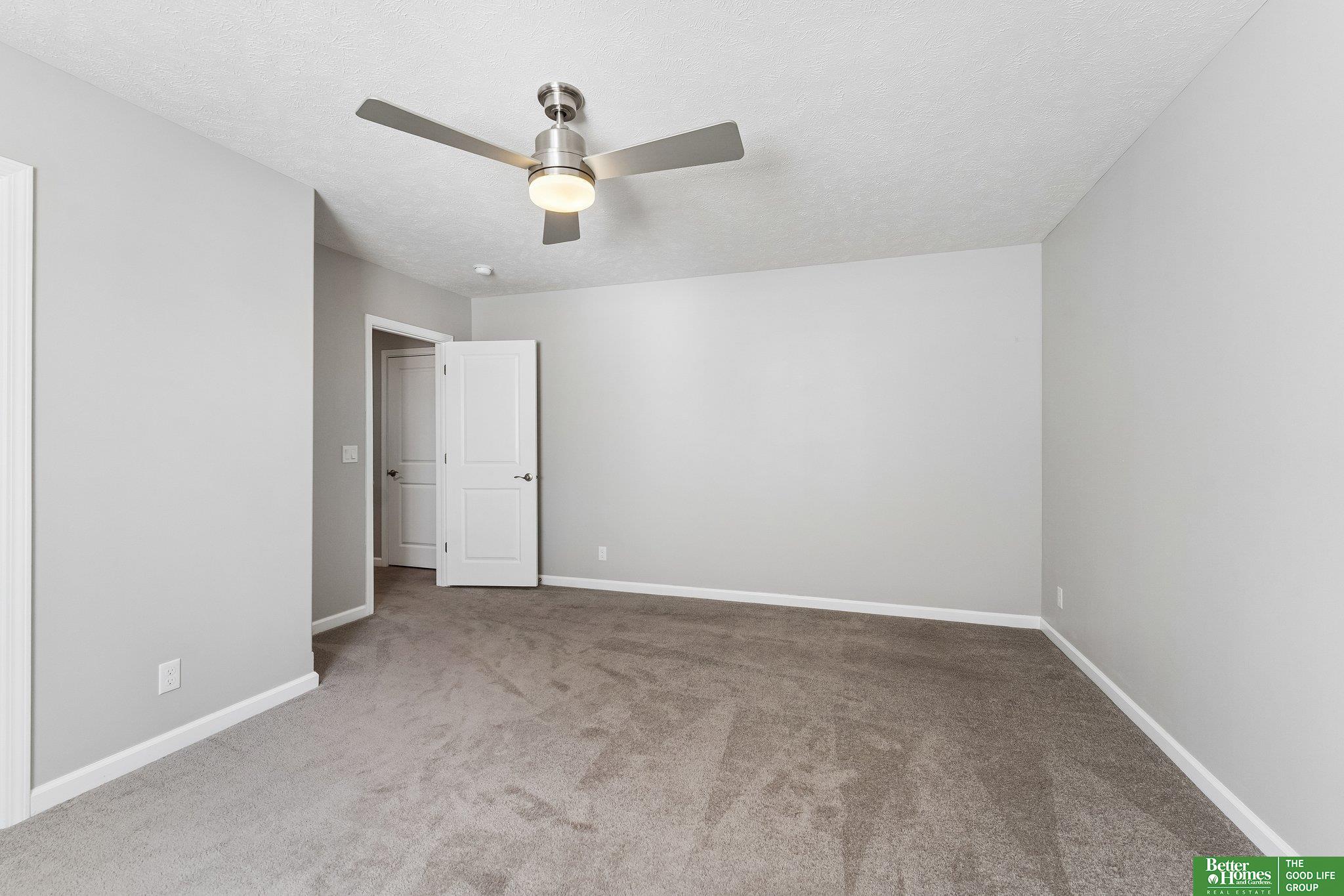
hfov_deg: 104.3
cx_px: 672
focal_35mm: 14
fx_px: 523
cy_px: 448
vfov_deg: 81.2
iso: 500
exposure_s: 1/30
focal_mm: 14
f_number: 6.3
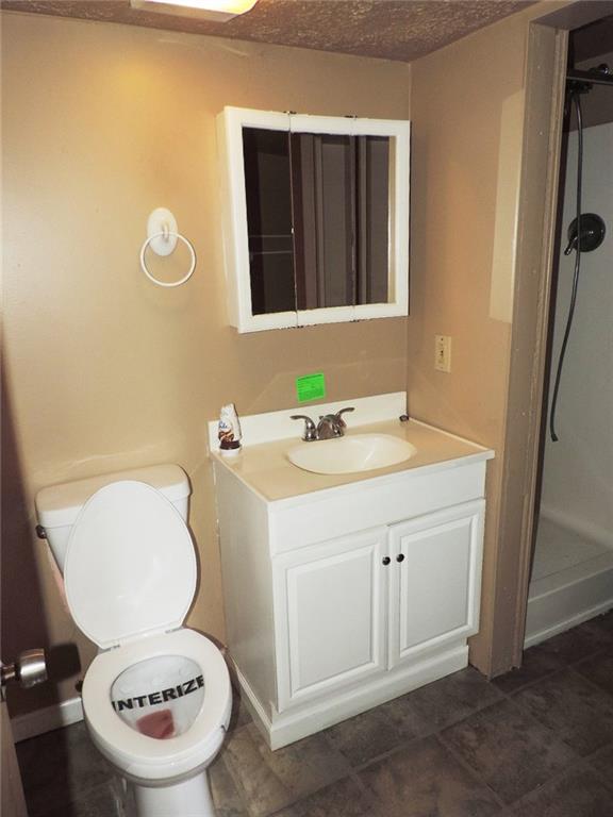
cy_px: 408
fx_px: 567
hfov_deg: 56.8
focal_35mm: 24
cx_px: 306
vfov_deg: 71.6
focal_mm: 4.3
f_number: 3
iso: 200
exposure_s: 1/30
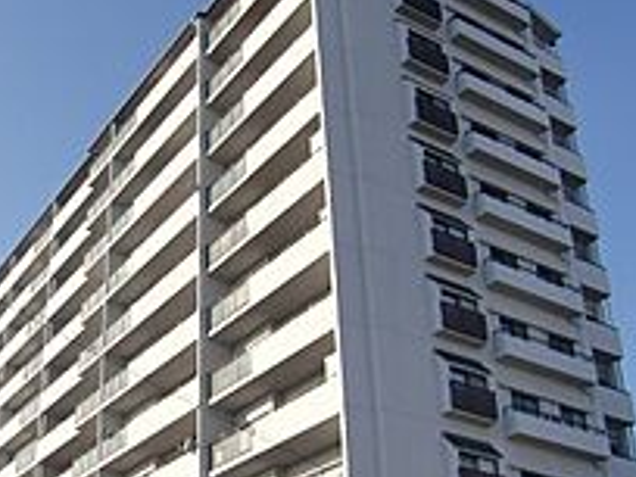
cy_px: 405
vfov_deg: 25.9
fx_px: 1011
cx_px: 137
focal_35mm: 55
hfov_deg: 34.0
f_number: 7
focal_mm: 4.9
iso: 64
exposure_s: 1/160
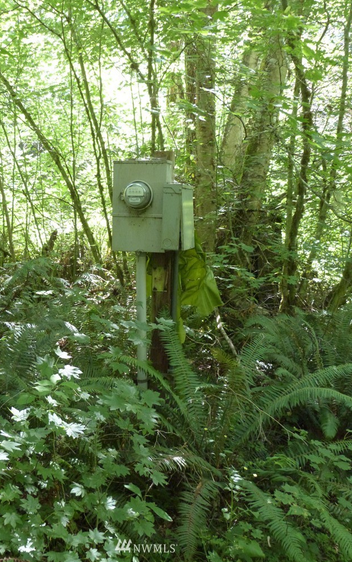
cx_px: 146
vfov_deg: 49.3
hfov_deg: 31.9
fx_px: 614
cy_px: 280
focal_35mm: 40
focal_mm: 6.5
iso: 400
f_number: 3.1
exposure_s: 1/60
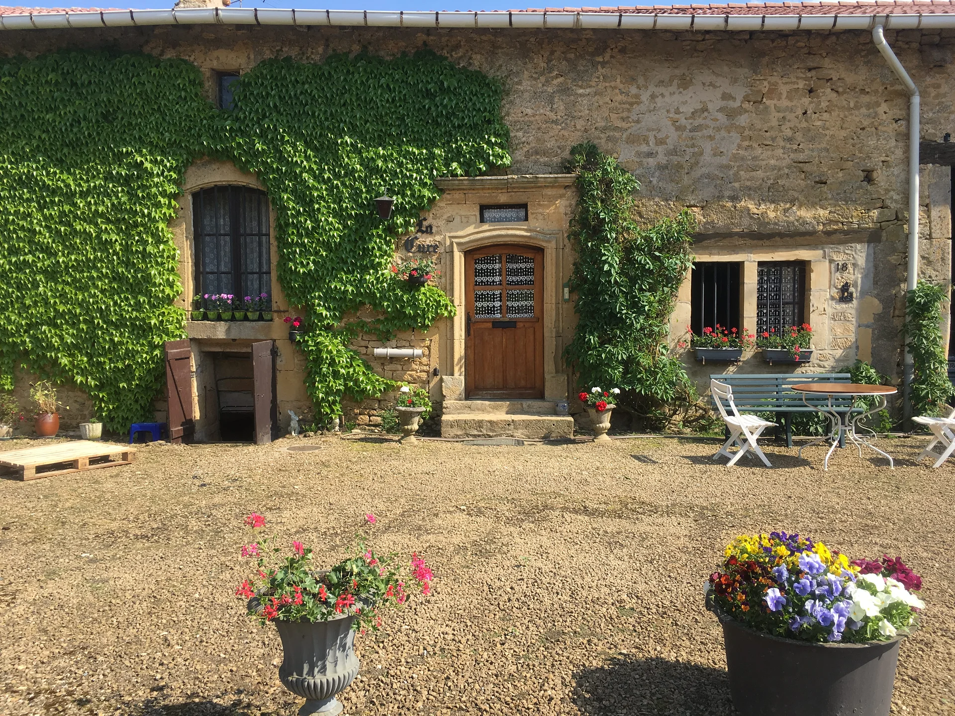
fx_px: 800
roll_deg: +0.3
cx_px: 478
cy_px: 358
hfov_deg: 61.7
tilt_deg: -1.8
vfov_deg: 48.2
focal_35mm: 29
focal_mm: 4.15
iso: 25
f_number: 2.2
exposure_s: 1/801
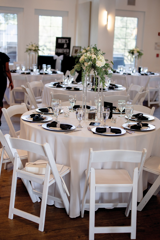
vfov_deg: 38.9
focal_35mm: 51
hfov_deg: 26.5
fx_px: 340
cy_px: 121
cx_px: 81
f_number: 2.2
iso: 800
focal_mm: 50
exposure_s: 1/640
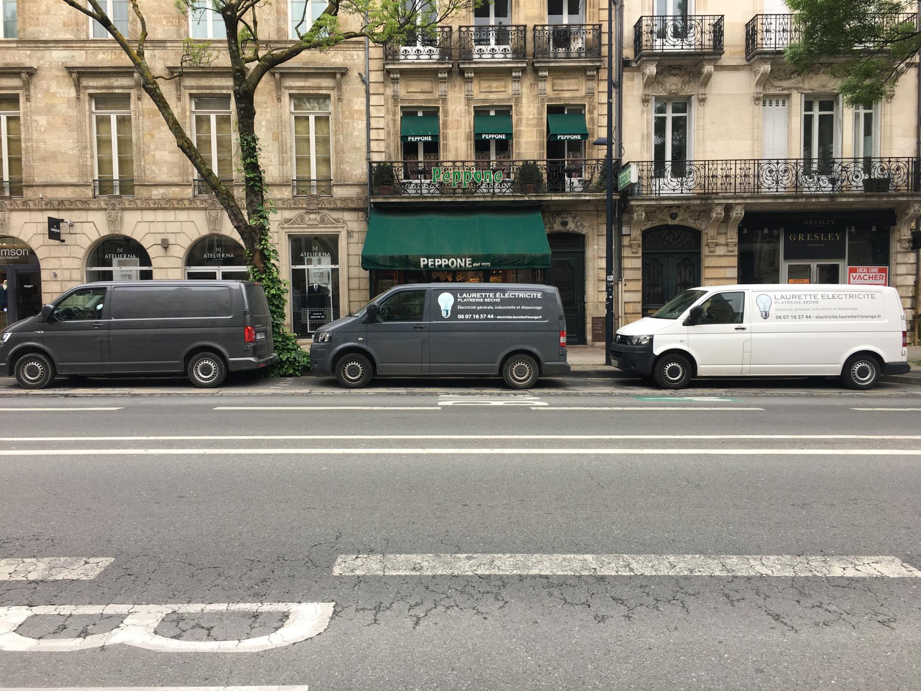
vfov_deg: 48.2
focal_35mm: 29
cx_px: 460
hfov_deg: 61.7
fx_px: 772
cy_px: 346
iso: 32
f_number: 2.2
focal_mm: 4.15
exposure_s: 1/50
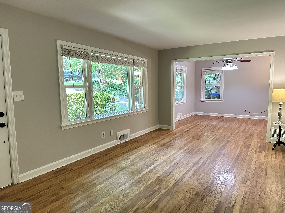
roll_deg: +0.6
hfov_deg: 71.6
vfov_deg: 56.8
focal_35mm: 24
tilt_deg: -6.3
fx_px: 198
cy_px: 106
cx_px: 142
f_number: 1.78
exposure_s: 1/60
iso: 500
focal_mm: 6.86
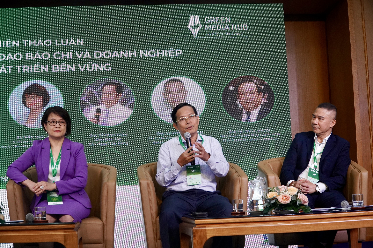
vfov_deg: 22.6
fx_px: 622
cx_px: 186
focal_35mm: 60
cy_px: 124
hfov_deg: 33.4
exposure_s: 1/250
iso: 1250
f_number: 5.6
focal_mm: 40
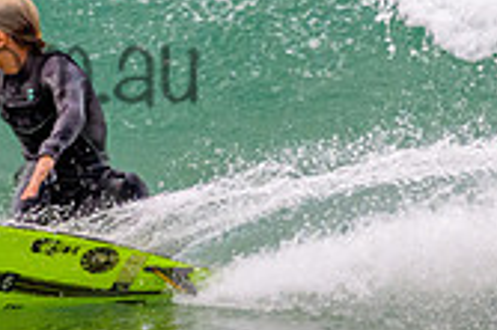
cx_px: -133
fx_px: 44961
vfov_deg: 0.4
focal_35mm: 3260
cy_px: -64
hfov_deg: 0.6
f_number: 11
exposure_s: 1/2000
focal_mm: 800
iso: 2800
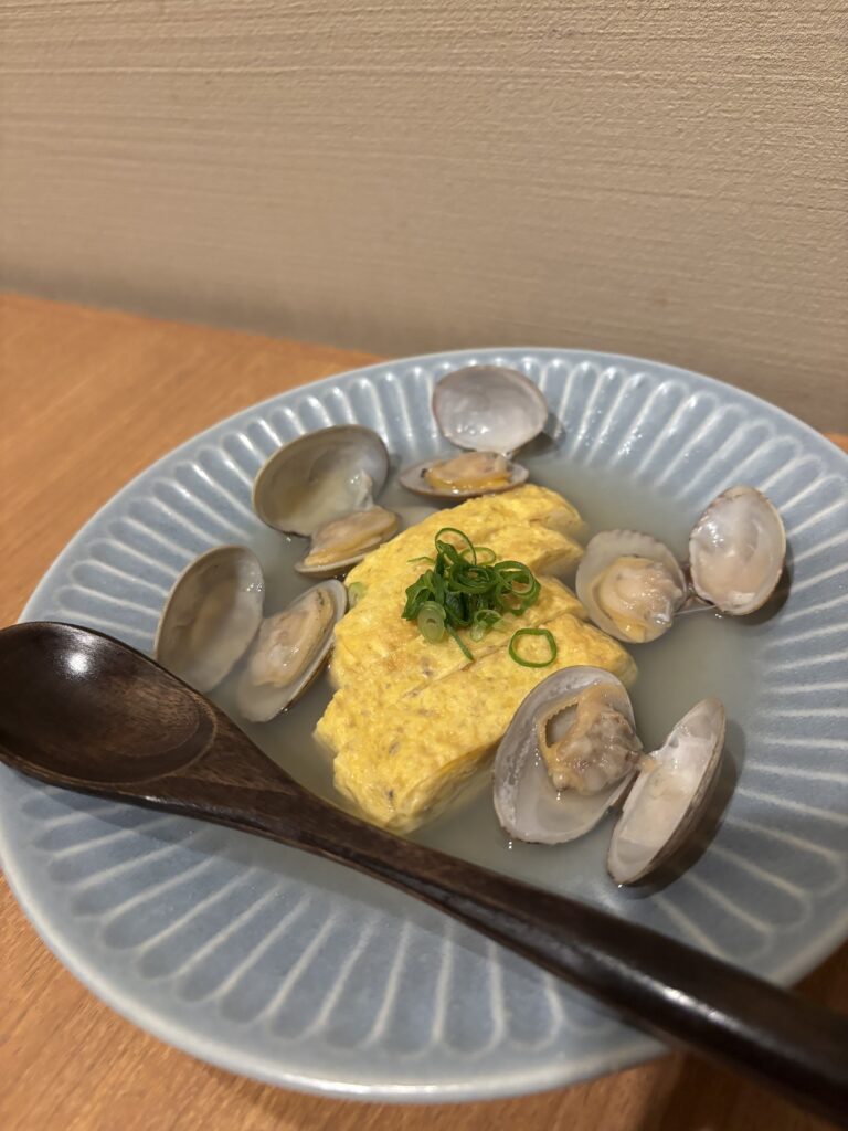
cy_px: 566
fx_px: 849
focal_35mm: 26
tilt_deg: -43.0
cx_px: 424
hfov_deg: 53.1
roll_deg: +10.0
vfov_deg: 67.3
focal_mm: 5.96
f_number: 1.6
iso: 400
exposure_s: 1/60
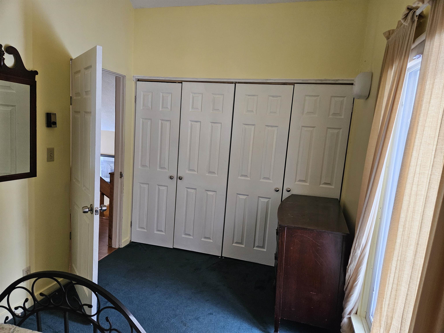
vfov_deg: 58.9
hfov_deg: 73.9
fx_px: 295
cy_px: 166
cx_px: 222
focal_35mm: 23
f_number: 1.8
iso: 500
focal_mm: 5.4
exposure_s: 1/170
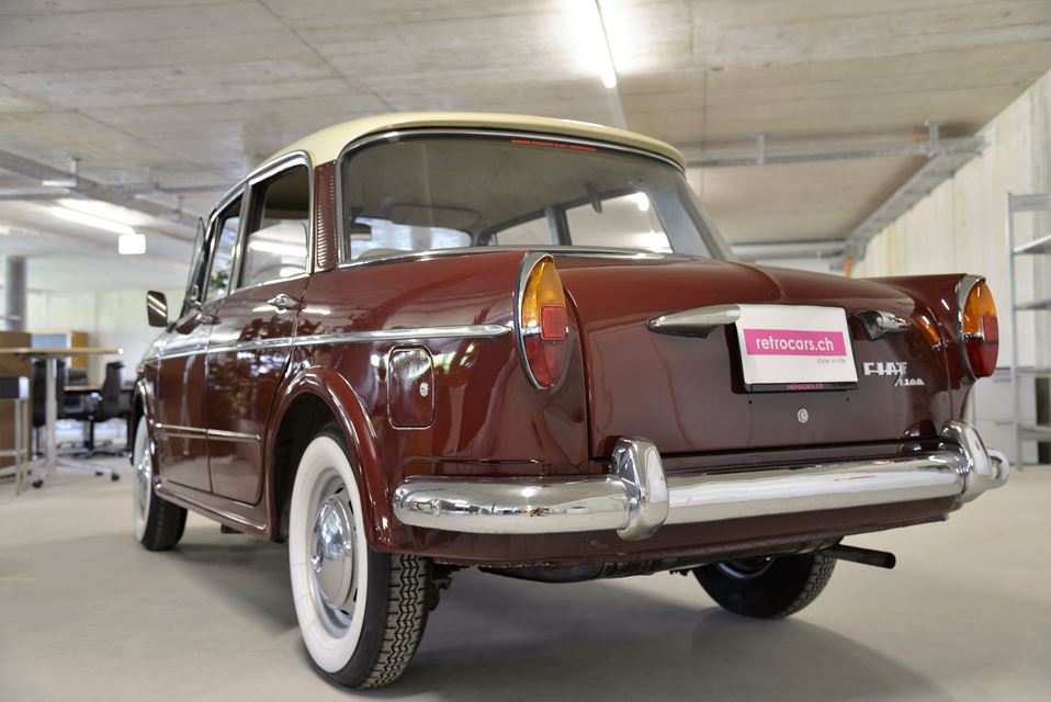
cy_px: 351
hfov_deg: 55.8
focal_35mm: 34
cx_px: 526
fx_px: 993
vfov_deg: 38.9
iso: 900
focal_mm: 34
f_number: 4
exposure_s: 1/30
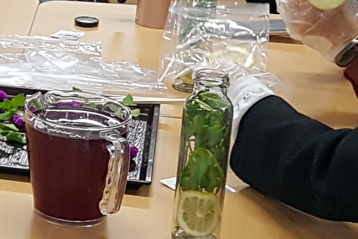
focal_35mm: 142
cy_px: 17
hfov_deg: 13.6
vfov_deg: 9.6
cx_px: -184
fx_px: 1412
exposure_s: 1/60
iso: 200
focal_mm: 4.2
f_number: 1.7
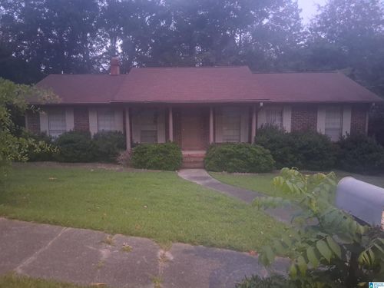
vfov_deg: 53.1
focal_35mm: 26
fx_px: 288
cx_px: 192
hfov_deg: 67.3
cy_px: 144
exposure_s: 1/20
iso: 1000
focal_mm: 3.98
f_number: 1.8
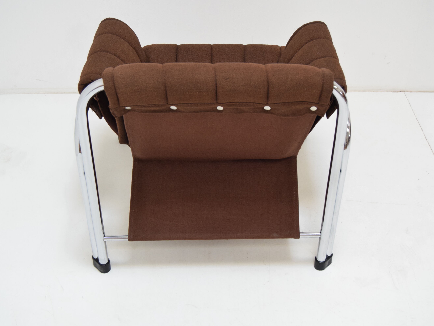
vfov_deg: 29.7
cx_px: 212
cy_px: 164
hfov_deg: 38.9
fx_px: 614
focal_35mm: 49
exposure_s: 1/100
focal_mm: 30
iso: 1600
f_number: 5
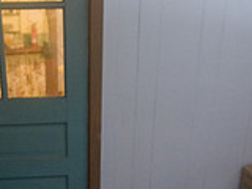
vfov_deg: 23.4
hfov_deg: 33.1
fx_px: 420
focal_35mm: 58
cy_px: 219
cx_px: 83
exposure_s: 1/13
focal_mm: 11
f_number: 2.8
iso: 500
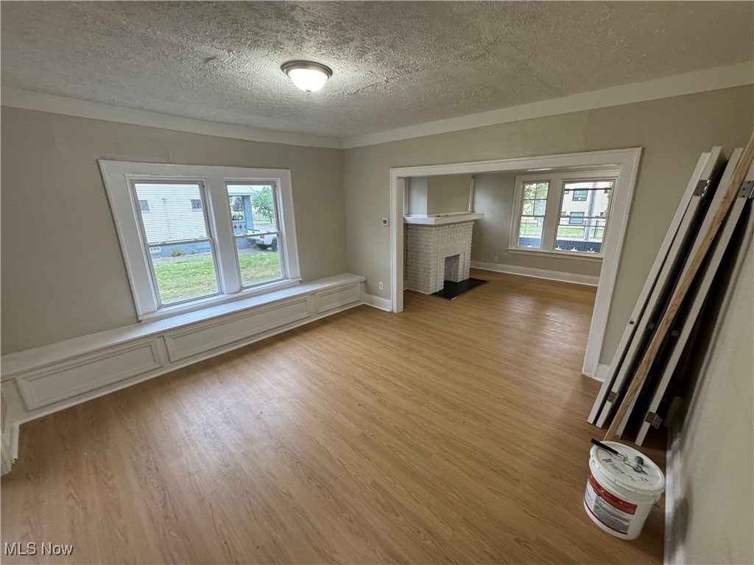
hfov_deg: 102.1
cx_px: 377
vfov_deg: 85.7
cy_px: 282
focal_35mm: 14
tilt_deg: -17.0
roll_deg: -0.5
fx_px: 305
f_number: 2.2
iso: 200
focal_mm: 2.22
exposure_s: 1/60
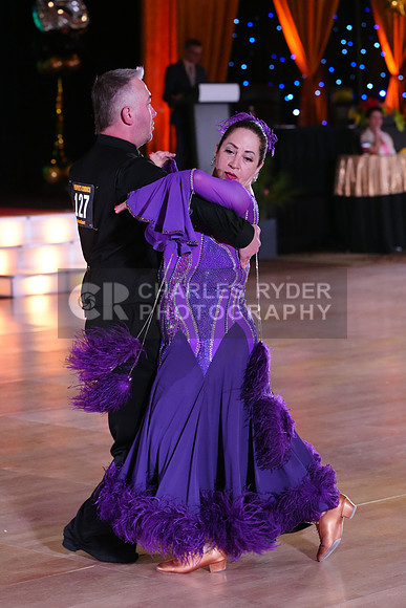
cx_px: 203
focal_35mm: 115
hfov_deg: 11.9
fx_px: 1944
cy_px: 304
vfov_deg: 17.8
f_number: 5
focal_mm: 115
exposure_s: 1/400
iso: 6400
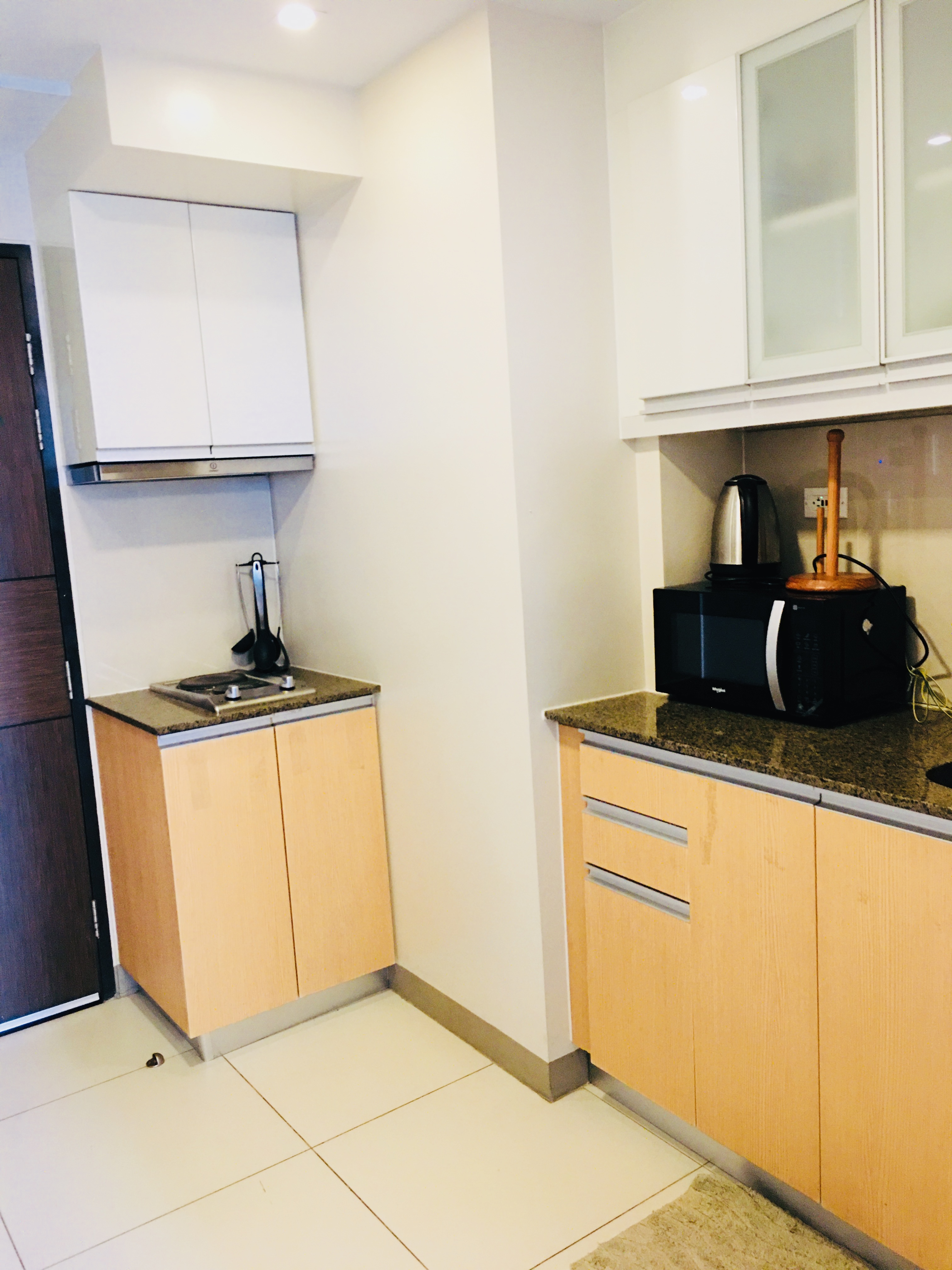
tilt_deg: -5.9
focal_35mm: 29
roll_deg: +3.7
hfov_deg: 48.2
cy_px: 635
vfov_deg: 61.7
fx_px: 1063
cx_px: 476
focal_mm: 4.15
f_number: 2.2
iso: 100
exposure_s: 1/10
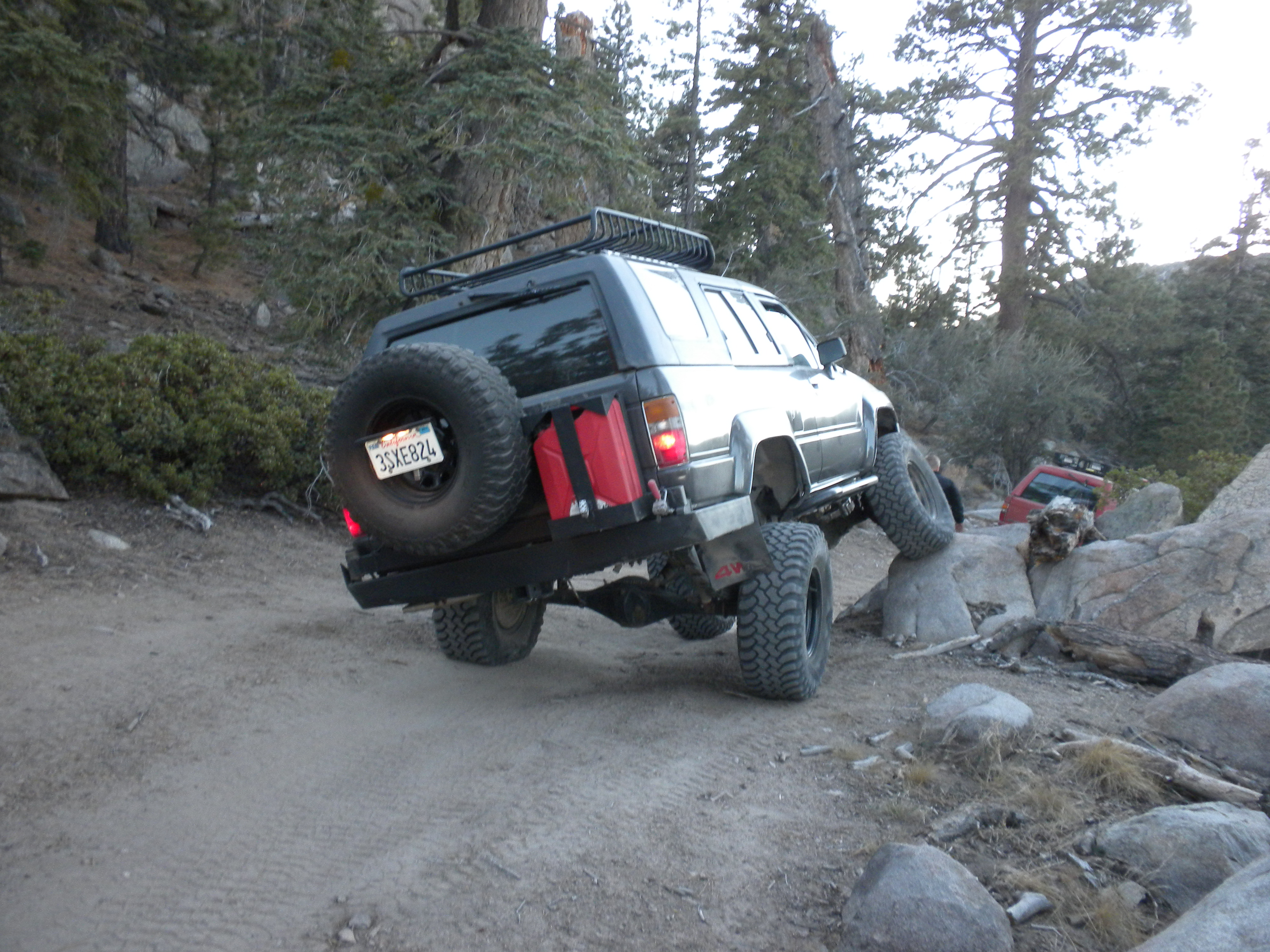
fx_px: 1357
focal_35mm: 37
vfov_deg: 38.7
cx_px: 635
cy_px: 476
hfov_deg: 50.1
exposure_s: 1/70.2
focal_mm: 6.6
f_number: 3.5
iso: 231
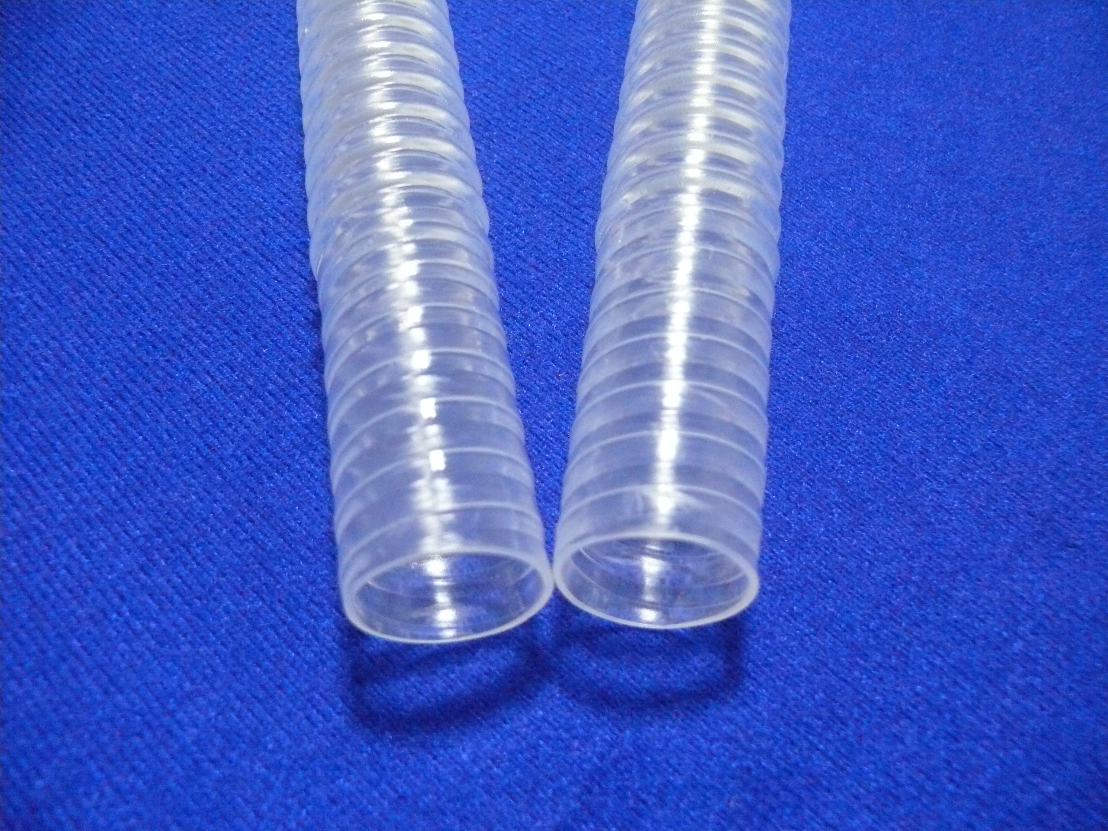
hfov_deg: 52.6
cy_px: 416
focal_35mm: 35
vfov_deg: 40.7
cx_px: 554
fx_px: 1120
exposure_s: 1/100
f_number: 2.8
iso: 800
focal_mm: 7.4
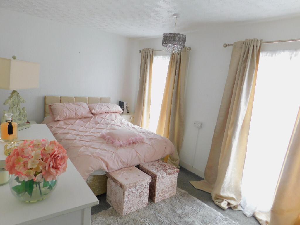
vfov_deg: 58.9
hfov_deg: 73.9
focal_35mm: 23
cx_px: 150
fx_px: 199
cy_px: 112
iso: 125
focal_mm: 4
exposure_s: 1/40
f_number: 3
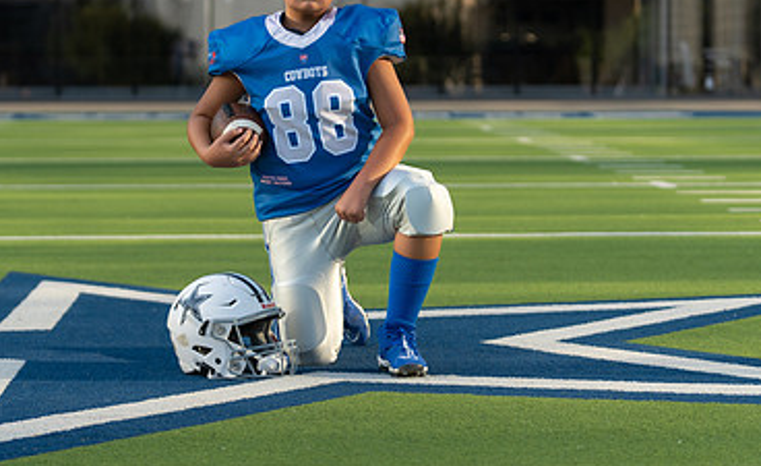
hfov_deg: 17.2
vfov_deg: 10.6
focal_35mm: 122
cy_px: 159
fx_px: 2515
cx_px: 314
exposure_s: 1/640
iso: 100
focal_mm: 74
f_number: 2.8
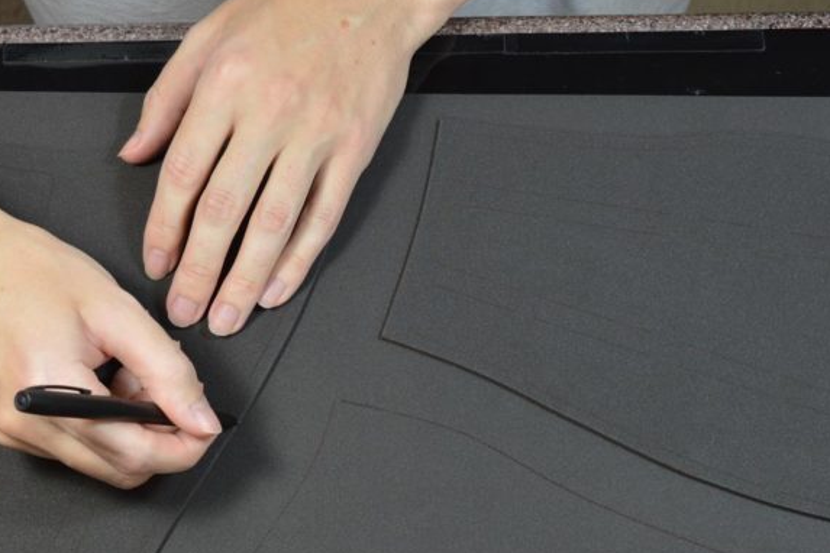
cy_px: 486
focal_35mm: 91
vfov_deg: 14.9
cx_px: 453
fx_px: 2098
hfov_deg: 22.4
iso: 400
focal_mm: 34
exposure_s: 1/40
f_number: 6.3
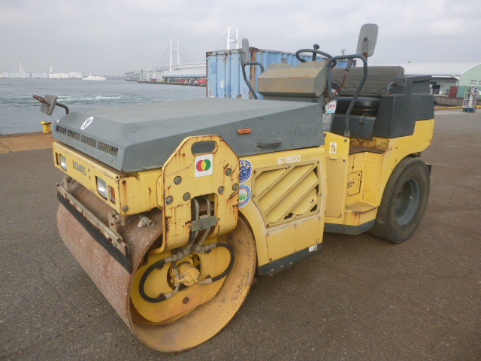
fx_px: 347
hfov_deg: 69.4
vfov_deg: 54.9
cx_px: 240
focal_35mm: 25
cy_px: 180
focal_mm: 4.5
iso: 100
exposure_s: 1/320
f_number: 3.9
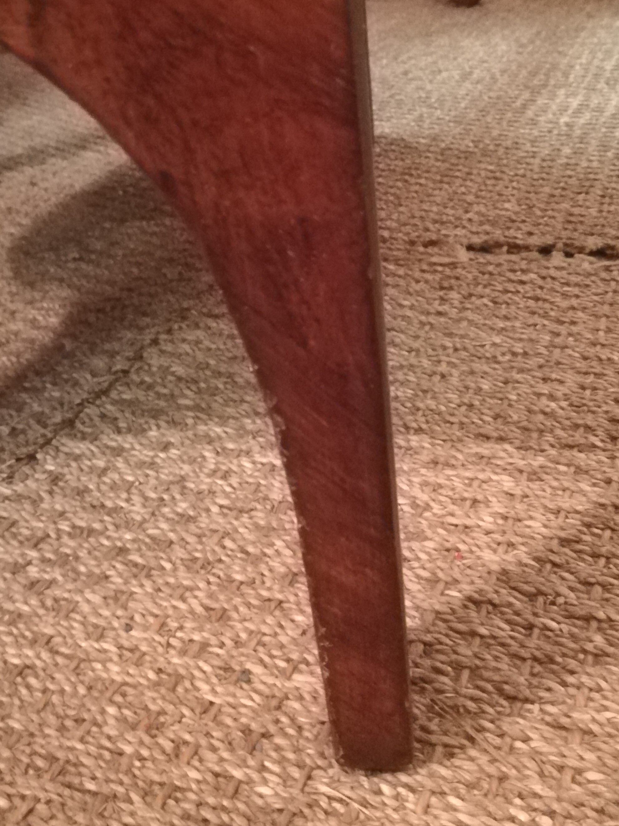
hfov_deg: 53.1
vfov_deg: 67.3
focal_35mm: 26
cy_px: 413
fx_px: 620
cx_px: 310
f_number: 2.2
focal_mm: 3.83
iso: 2500
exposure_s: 1/14.3
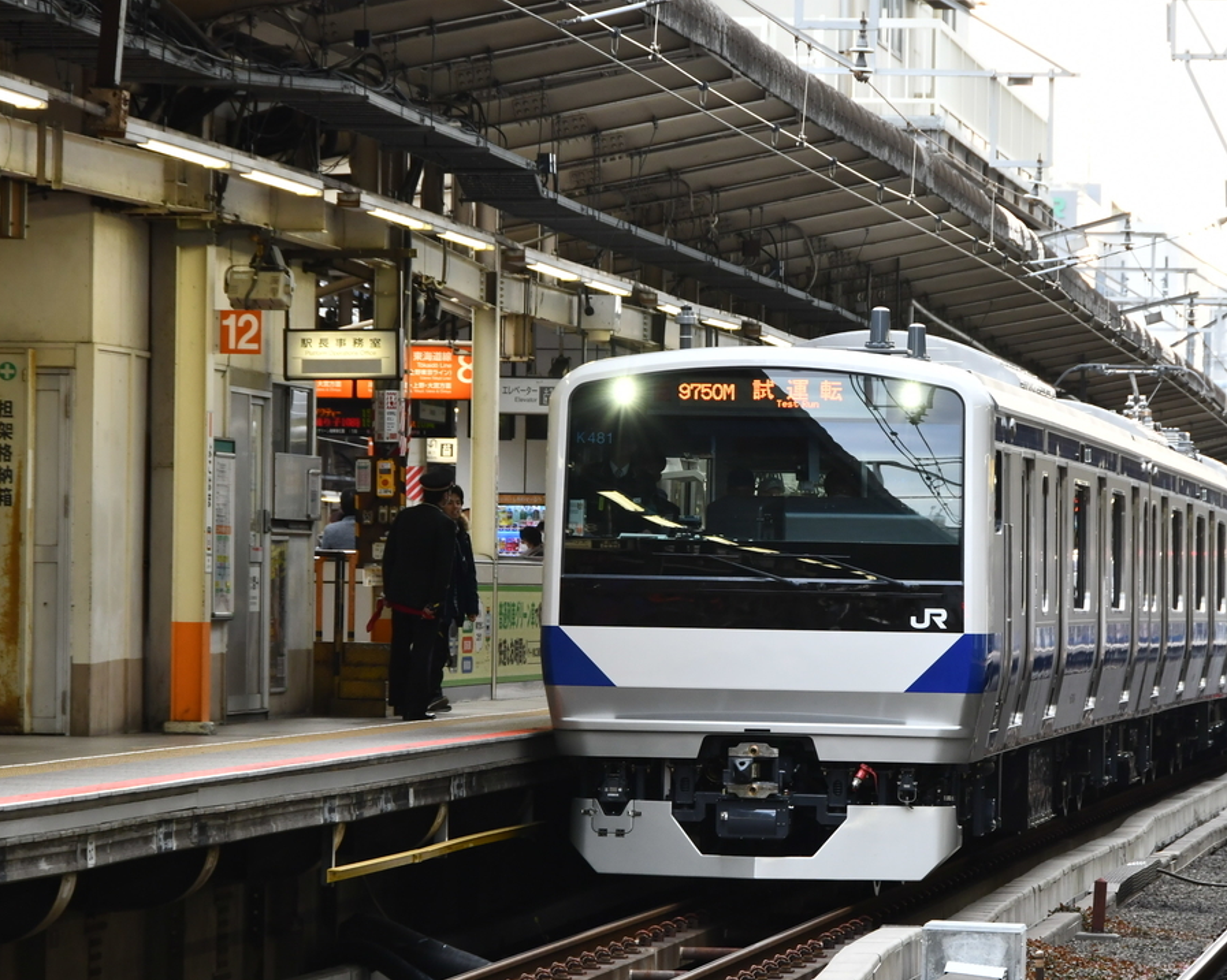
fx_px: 7660
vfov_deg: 7.3
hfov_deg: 9.2
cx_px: 710
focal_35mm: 211
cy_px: 529
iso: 640
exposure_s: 1/100
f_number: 8
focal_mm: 112
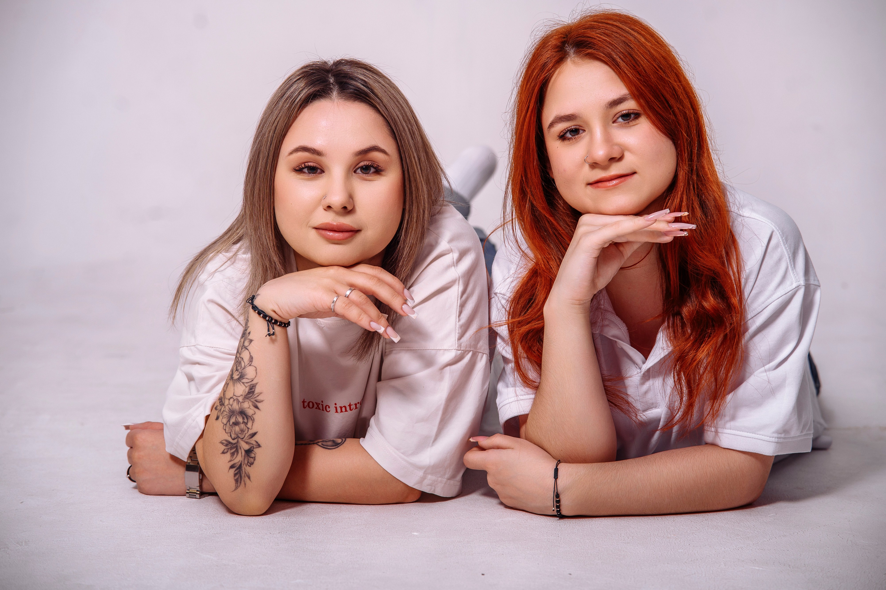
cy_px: 295
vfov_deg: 15.6
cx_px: 443
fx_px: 2158
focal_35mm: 88
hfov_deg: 23.2
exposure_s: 1/160
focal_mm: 85
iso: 100
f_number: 5
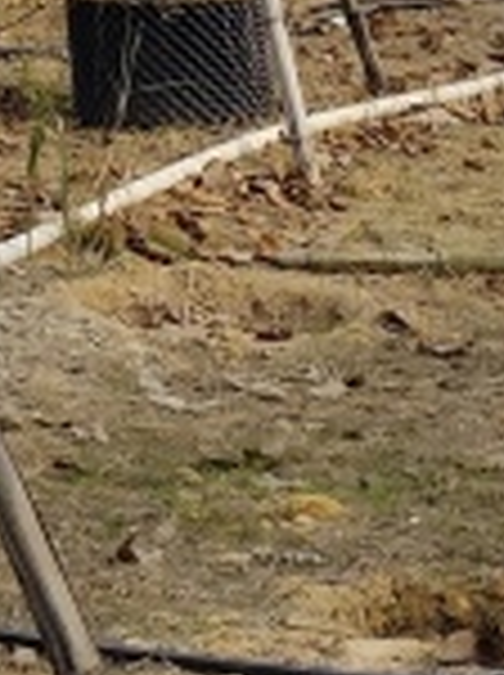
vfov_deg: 9.8
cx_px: -778
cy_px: -1217
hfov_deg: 8.2
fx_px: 3193
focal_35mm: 164
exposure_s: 1/586
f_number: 1.65
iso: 50
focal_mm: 6.19
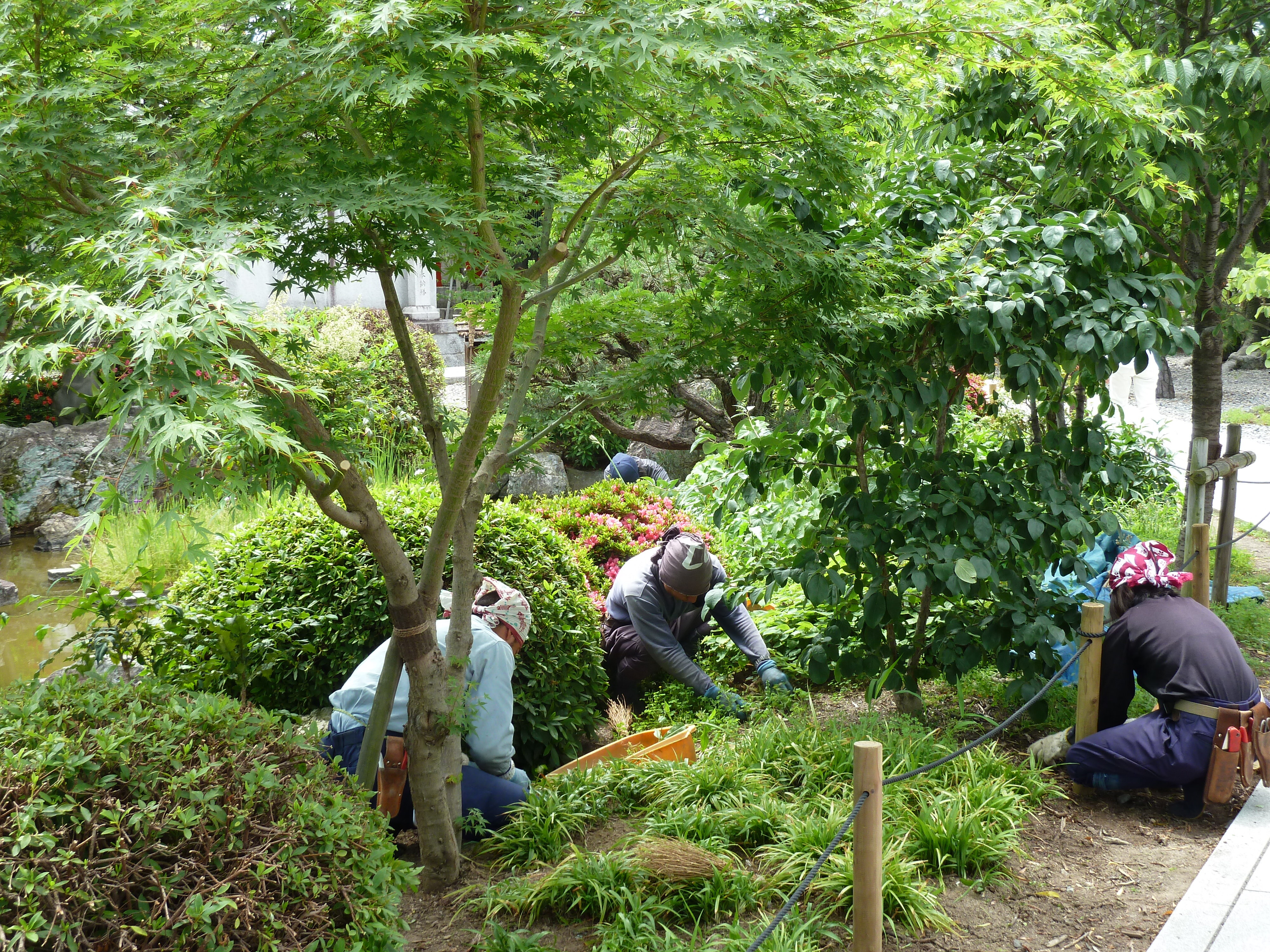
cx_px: 635
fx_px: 1908
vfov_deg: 28.0
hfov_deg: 36.8
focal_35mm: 52
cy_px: 476
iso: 80
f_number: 3.8
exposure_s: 1/100
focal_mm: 8.5
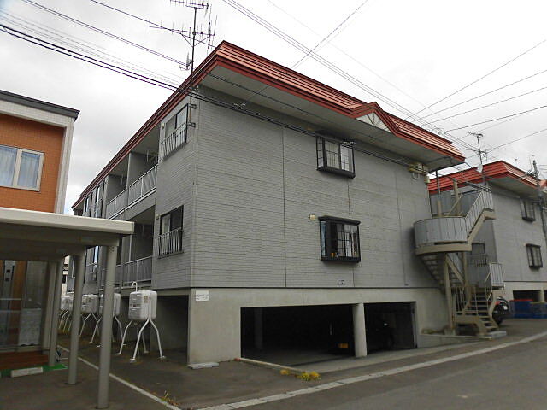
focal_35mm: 24
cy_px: 205
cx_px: 274
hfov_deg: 71.6
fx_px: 379
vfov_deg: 56.8
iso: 100
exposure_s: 1/160
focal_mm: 4.3
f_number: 7.8
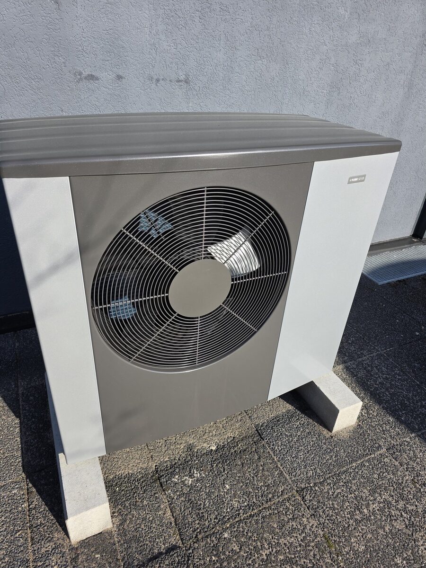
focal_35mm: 23
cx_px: 213
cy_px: 284
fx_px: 377
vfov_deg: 73.9
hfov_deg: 58.9
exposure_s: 1/1476
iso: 40
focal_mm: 6.3
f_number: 1.7
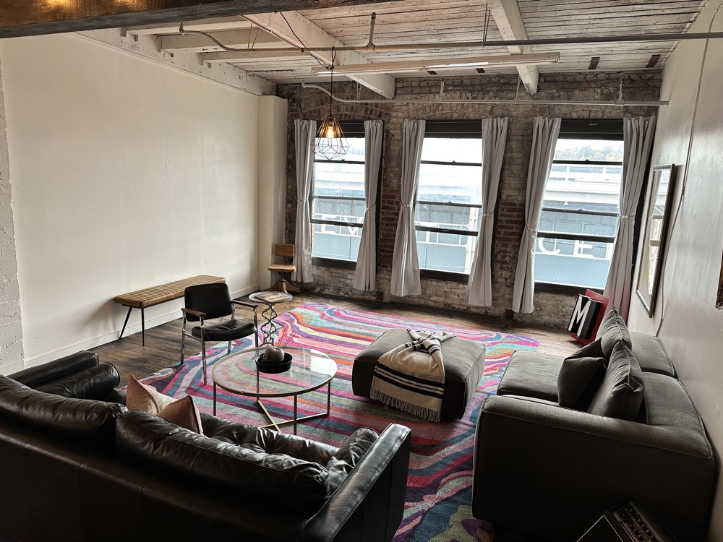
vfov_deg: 56.8
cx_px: 362
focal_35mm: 24
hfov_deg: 71.6
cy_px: 271
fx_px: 501
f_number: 1.78
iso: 160
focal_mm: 6.86
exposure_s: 1/120
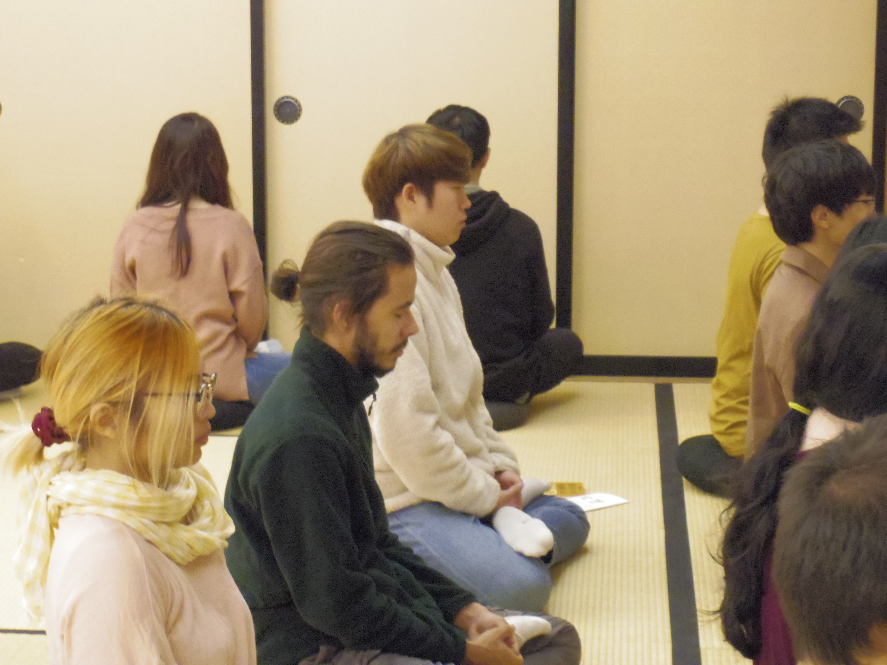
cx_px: 444
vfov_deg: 17.8
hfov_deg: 23.6
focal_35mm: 83
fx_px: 2127
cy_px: 332
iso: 3200
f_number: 4.5
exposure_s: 1/8
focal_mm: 15
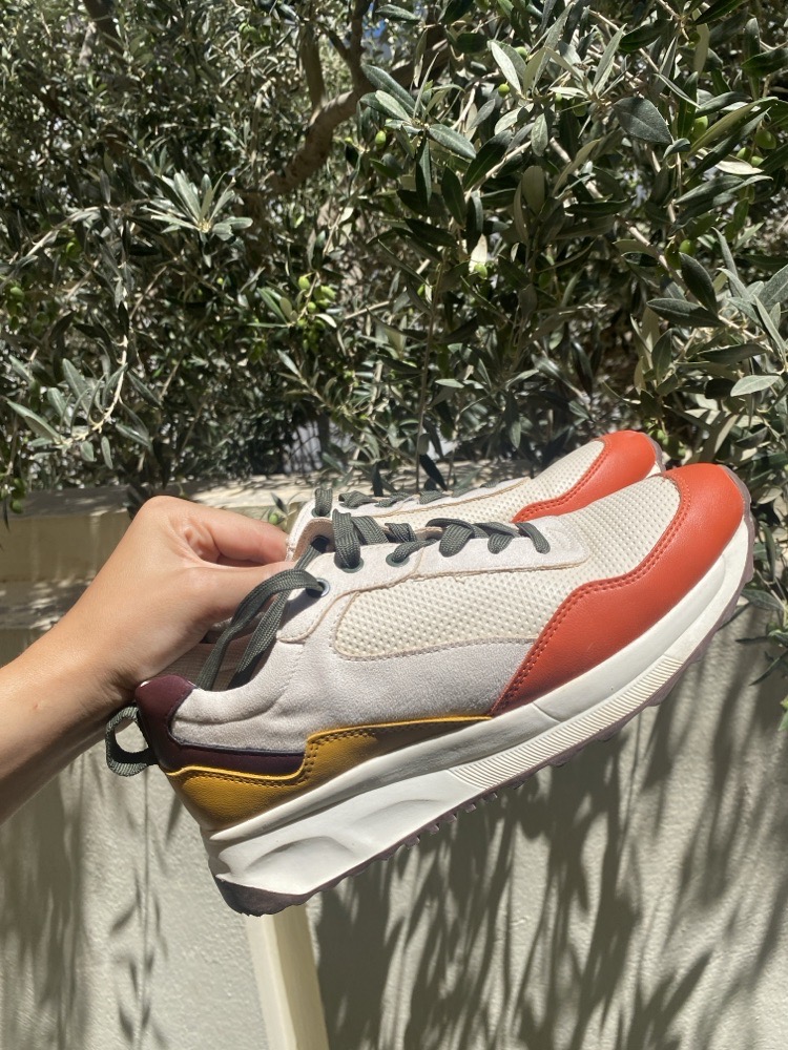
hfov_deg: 53.1
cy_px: 525
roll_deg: +6.0
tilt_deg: -15.7
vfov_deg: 67.3
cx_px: 394
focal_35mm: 26
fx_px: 789
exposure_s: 1/3497
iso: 32
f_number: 1.8
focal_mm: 4.25
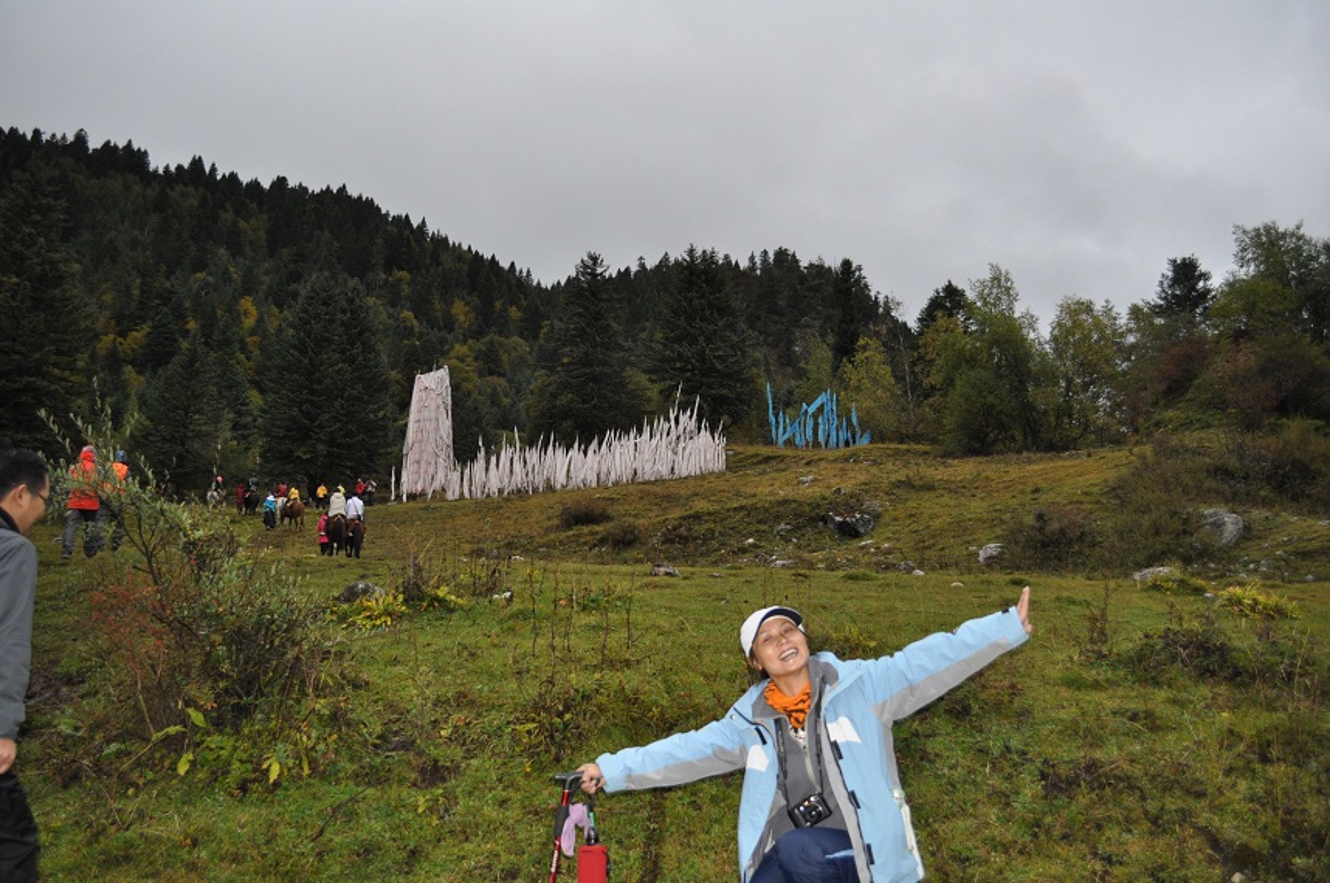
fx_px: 1218
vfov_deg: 39.9
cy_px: 442
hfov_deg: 57.3
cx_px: 665
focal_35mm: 33
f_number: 4
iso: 320
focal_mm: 22
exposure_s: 1/200
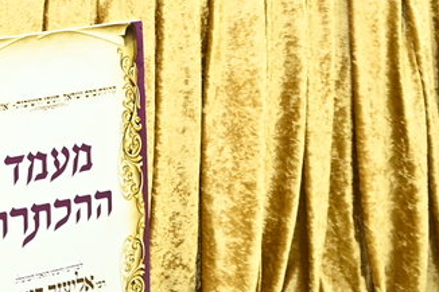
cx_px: -461
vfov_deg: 11.7
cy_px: -313
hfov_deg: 15.5
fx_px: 1255
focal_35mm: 103
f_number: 3.5
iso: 1600
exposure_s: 1/200
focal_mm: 24
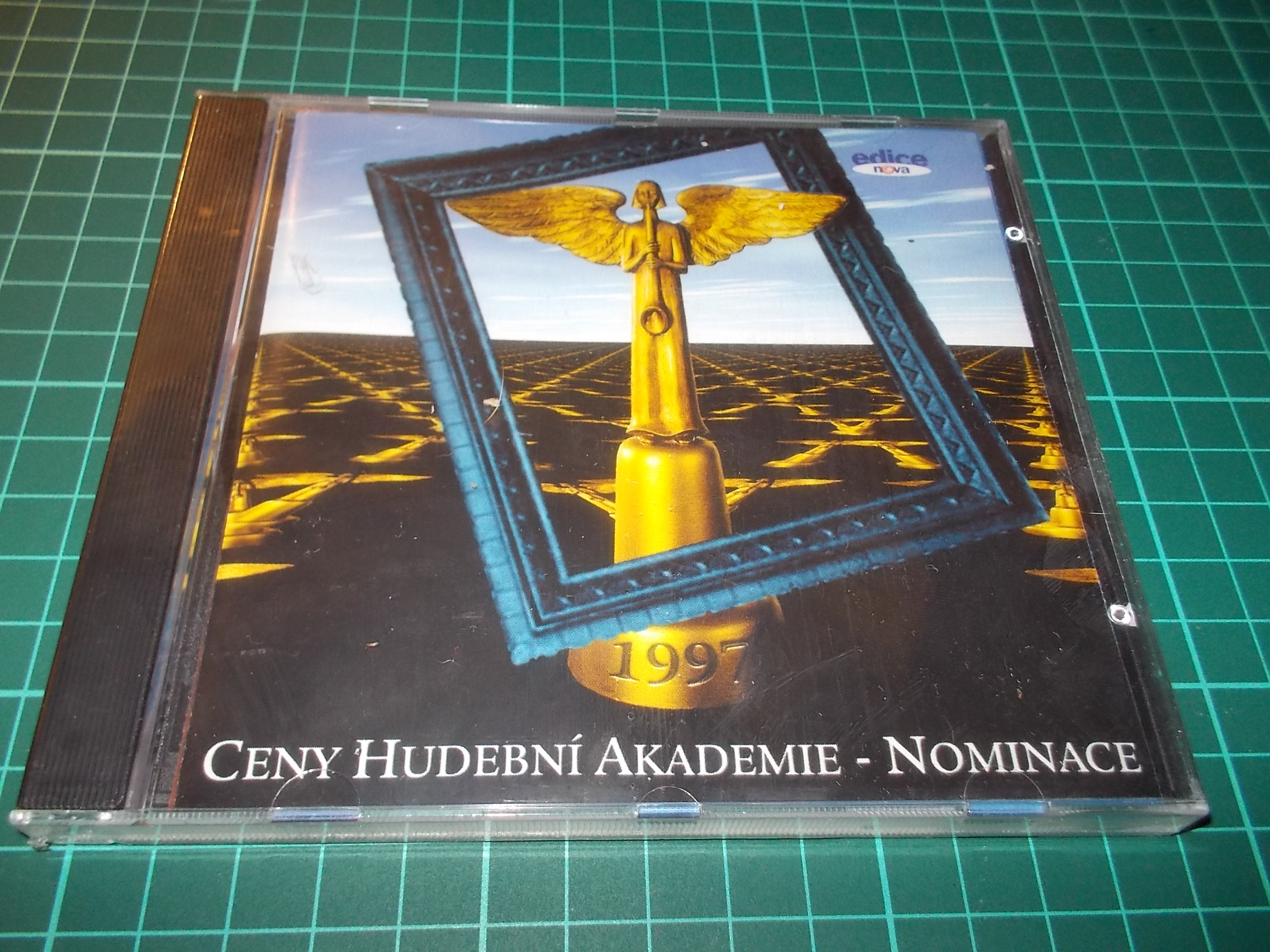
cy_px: 476
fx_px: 1064
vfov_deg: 48.2
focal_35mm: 29
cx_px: 635
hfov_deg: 61.7
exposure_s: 1/30
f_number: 3.3
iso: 200
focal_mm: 4.1
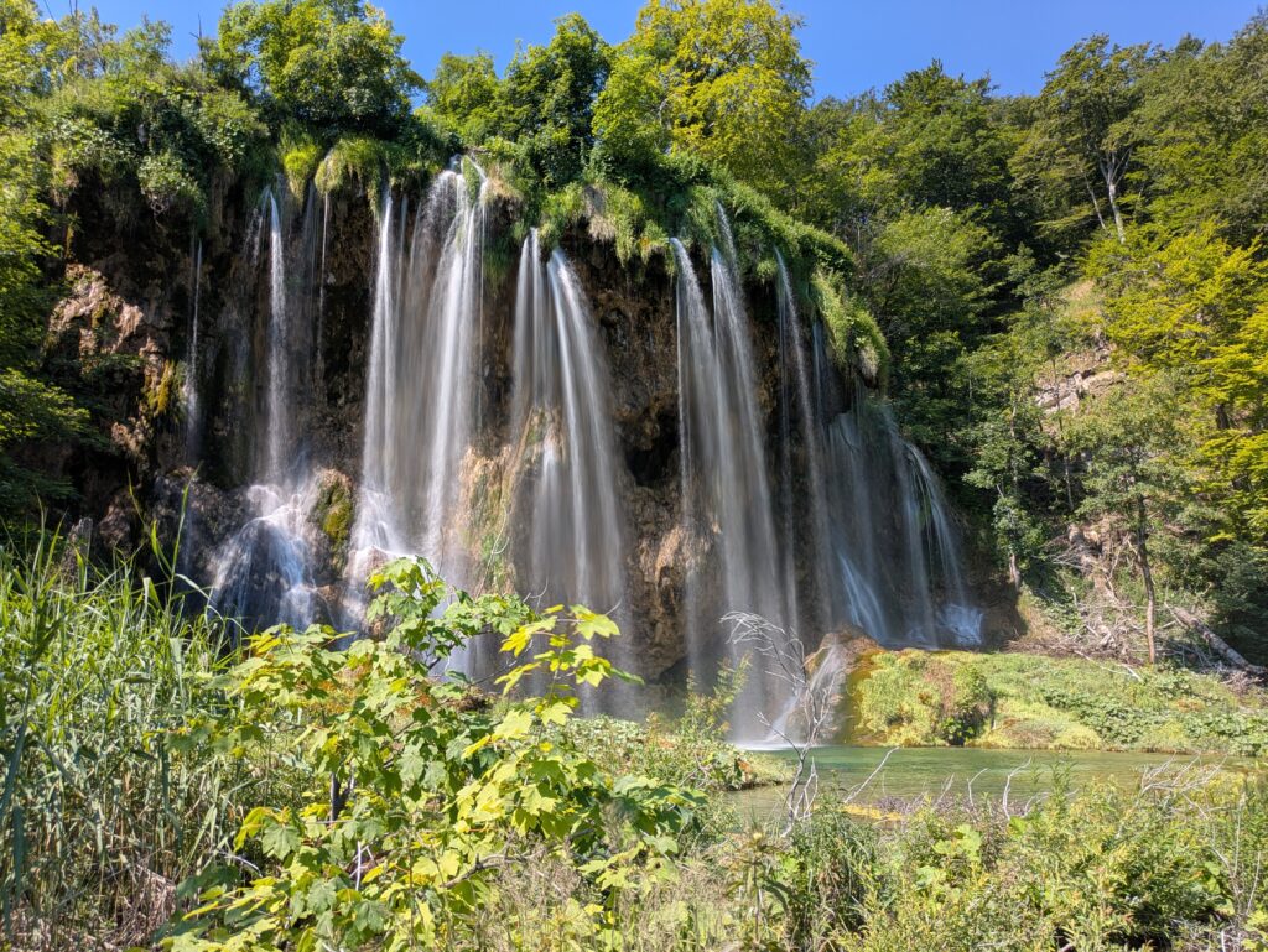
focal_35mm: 25
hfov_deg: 69.4
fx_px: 916
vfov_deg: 54.9
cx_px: 634
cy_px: 476
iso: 46
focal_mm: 5.43
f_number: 1.89
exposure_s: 1/888
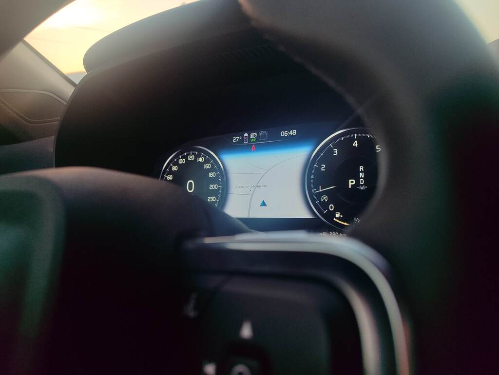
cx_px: 250
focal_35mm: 25
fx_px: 360
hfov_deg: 69.4
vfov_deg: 54.9
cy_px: 188
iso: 79
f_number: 1.89
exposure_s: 1/100
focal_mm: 5.95
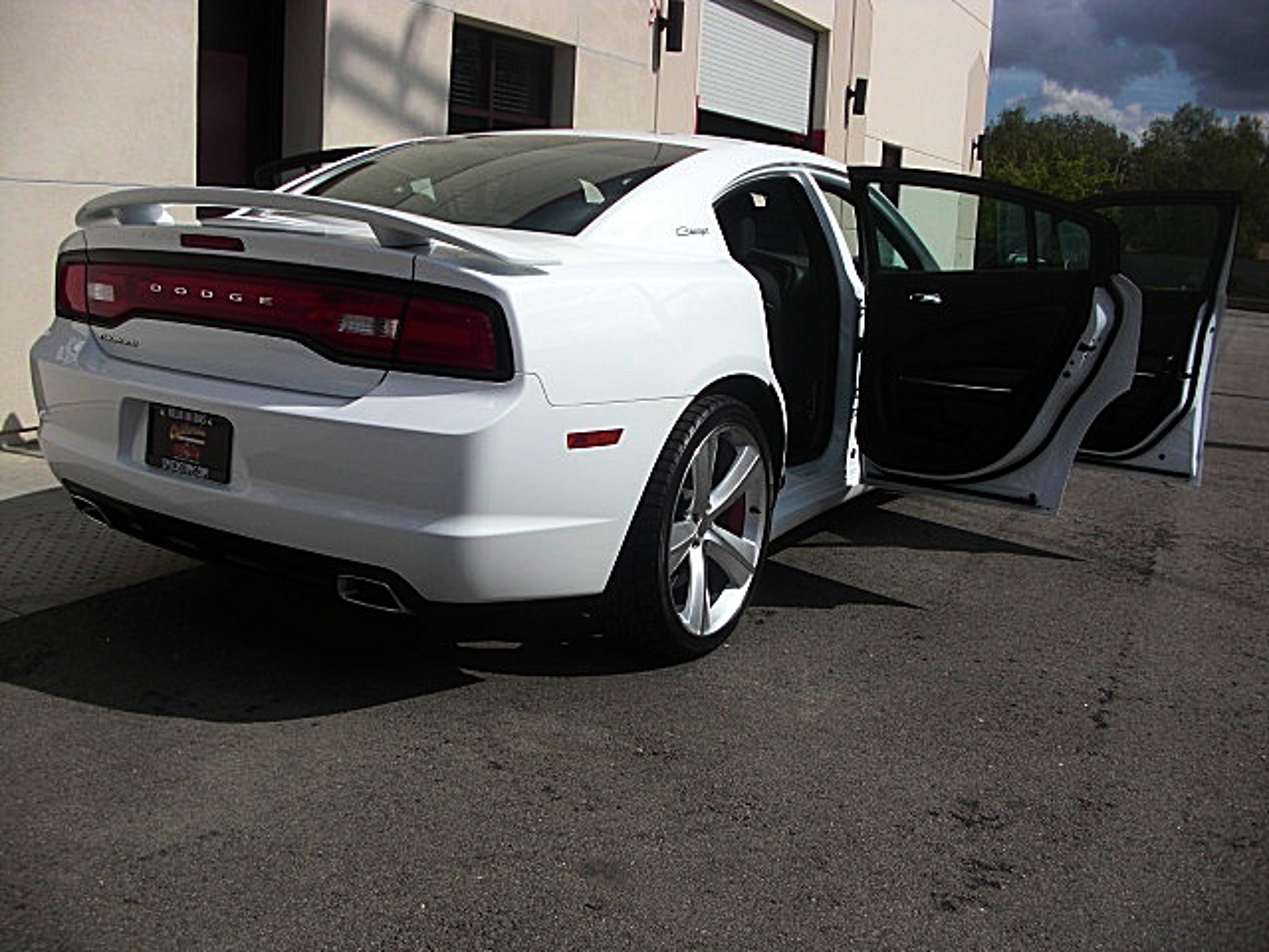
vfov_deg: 39.7
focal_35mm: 36
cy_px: 476
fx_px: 1320
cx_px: 634
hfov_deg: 51.4
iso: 50
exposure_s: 1/250
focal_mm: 6.3
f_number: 7.9
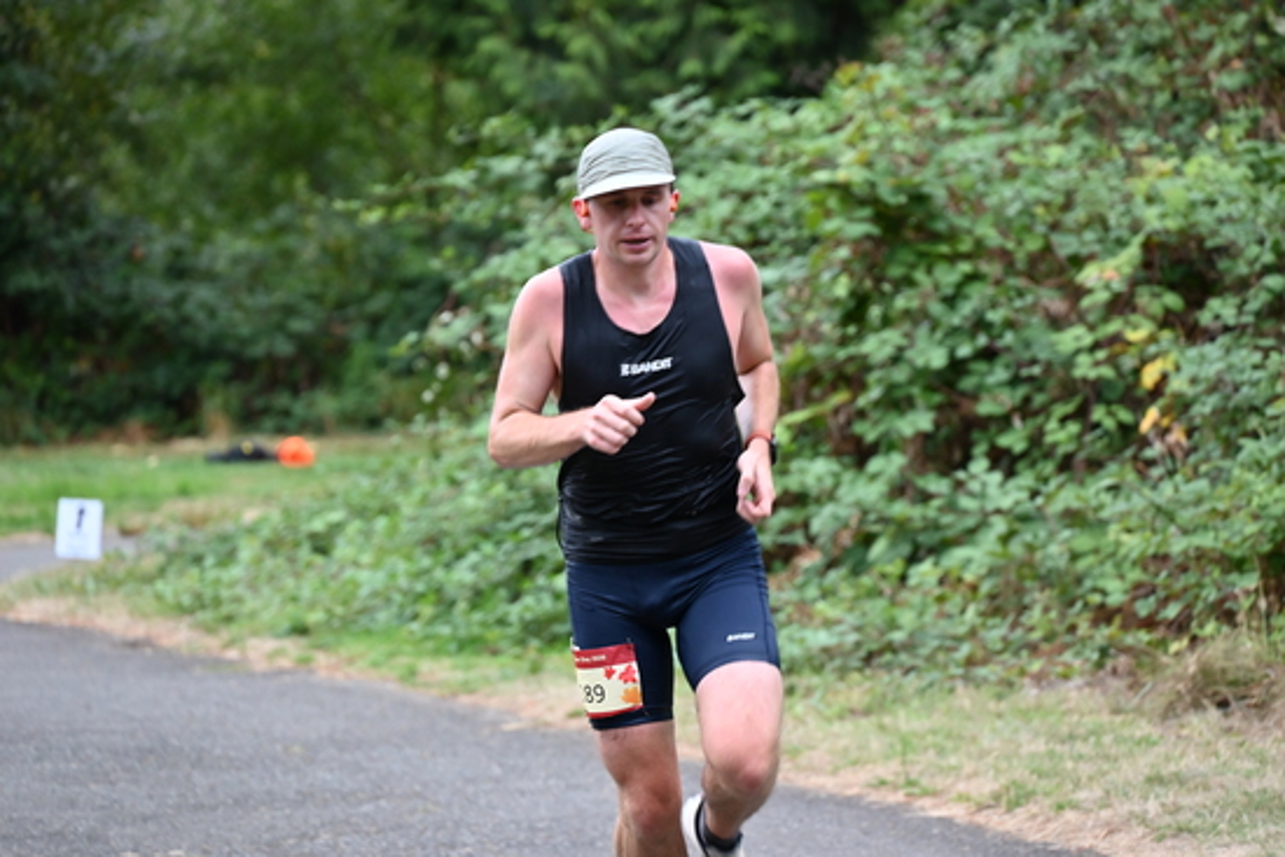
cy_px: 428
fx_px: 7140
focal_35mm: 200
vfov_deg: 6.9
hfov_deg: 10.3
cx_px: 642
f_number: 6.3
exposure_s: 1/250
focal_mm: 200
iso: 1800
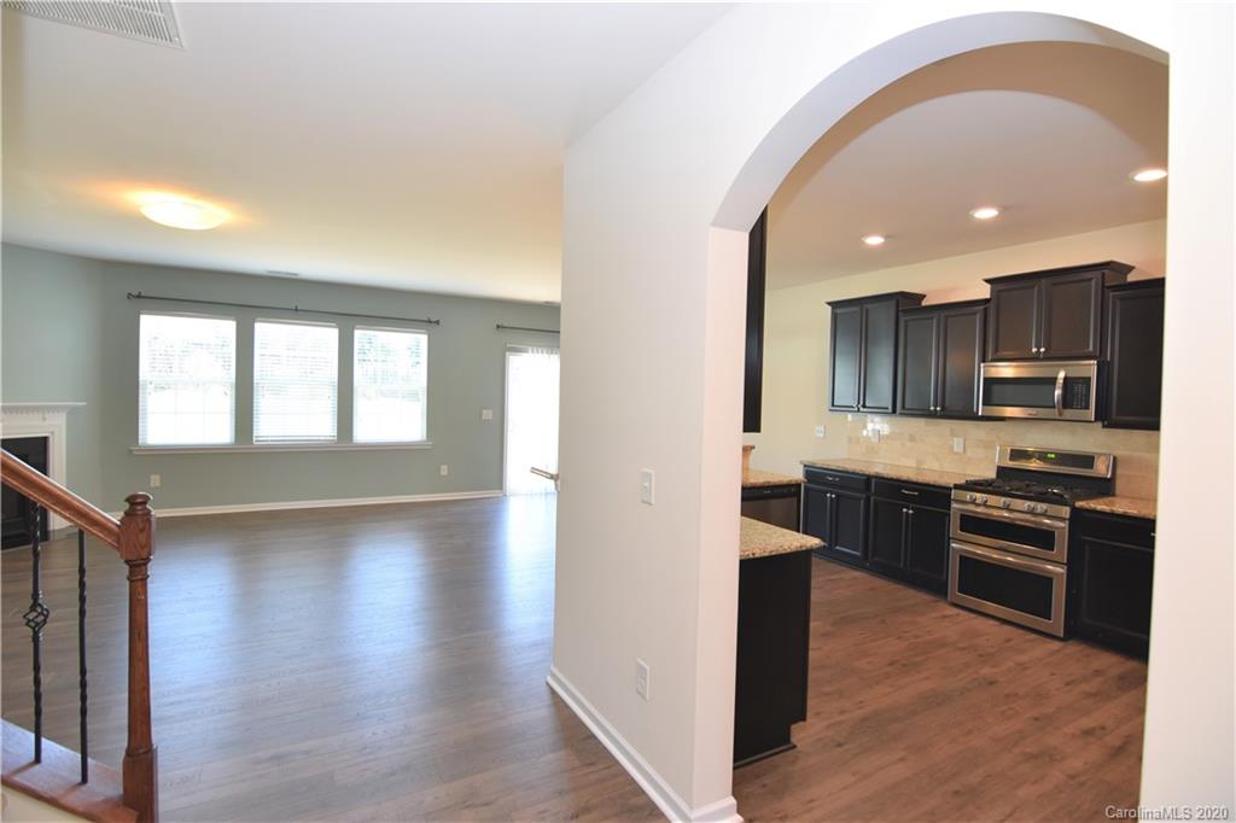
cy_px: 412
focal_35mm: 16
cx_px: 618
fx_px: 566
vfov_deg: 72.0
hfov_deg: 95.0
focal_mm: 11
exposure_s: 1/60
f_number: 4
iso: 500
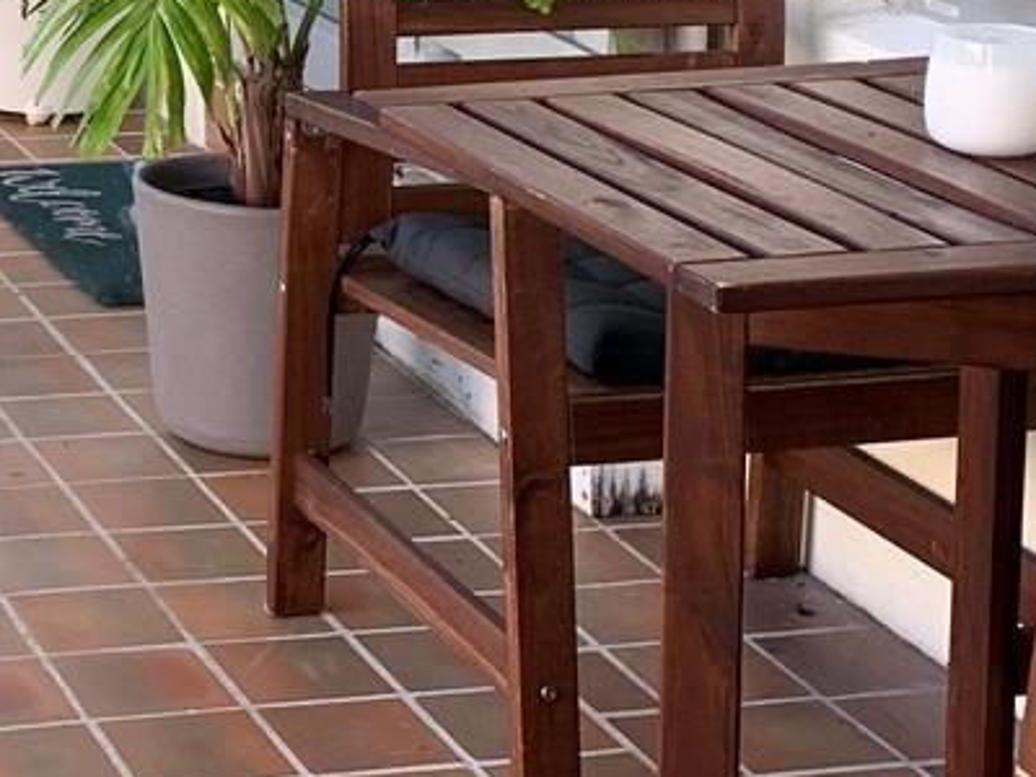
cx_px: -251
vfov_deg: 13.8
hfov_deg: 17.9
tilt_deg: -7.2
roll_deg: +0.1
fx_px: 3113
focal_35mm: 104
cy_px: -184
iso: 32
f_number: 1.8
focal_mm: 4.25
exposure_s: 1/121
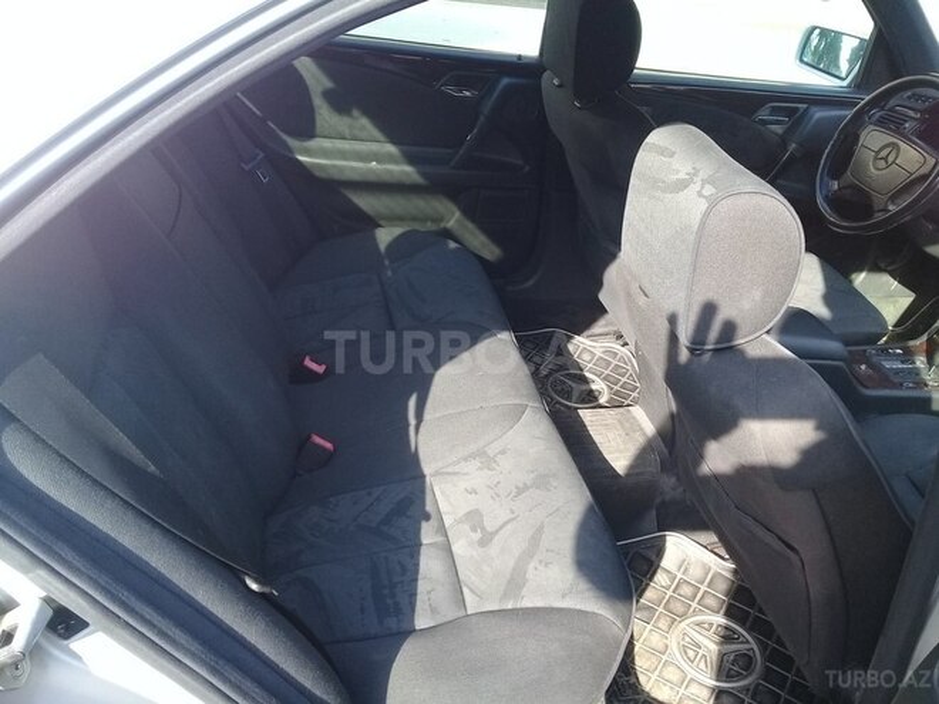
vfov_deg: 45.4
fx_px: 841
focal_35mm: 31
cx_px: 470
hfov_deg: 58.4
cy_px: 352
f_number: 2.2
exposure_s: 1/100
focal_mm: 3.3
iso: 50
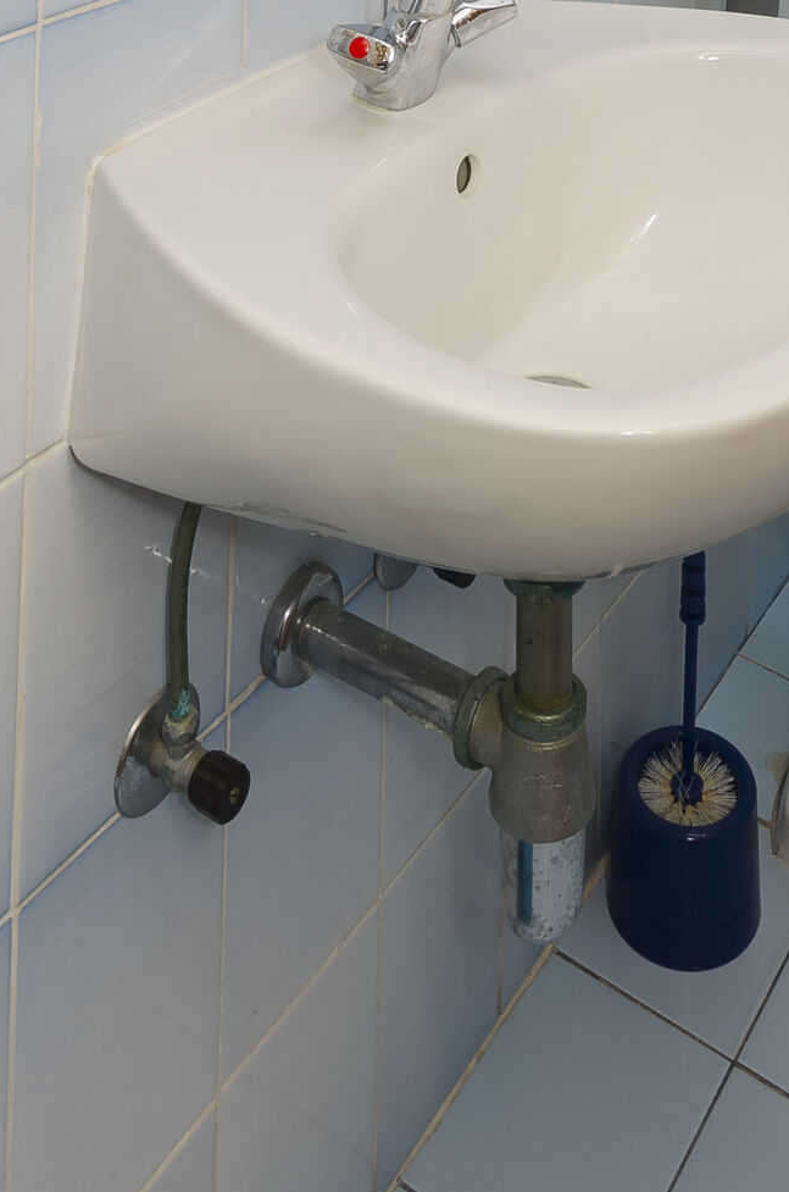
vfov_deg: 31.2
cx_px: 601
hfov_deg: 30.5
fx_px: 1420
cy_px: -469
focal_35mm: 43
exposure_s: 1/125
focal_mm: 10
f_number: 7.1
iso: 100
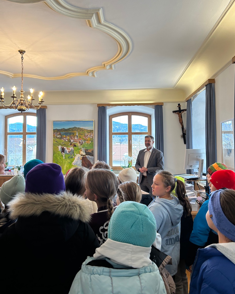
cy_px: 136
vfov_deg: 62.1
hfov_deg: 51.5
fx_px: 243
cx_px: 118
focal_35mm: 28
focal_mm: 5.7
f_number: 1.5
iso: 64
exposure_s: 1/100
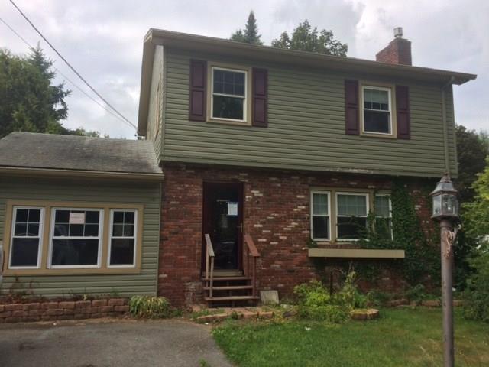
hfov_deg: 61.7
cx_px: 244
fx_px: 410
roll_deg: -0.4
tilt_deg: +5.3
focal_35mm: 29
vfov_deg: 48.2
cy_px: 184
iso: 32
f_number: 2.2
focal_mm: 4.15
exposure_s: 1/1325
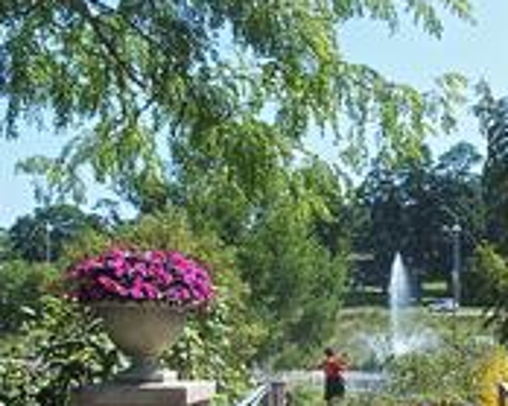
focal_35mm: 63
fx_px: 947
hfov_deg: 28.4
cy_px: 269
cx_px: 490
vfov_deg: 24.1
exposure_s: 1/800
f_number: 3.5
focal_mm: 6
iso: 100
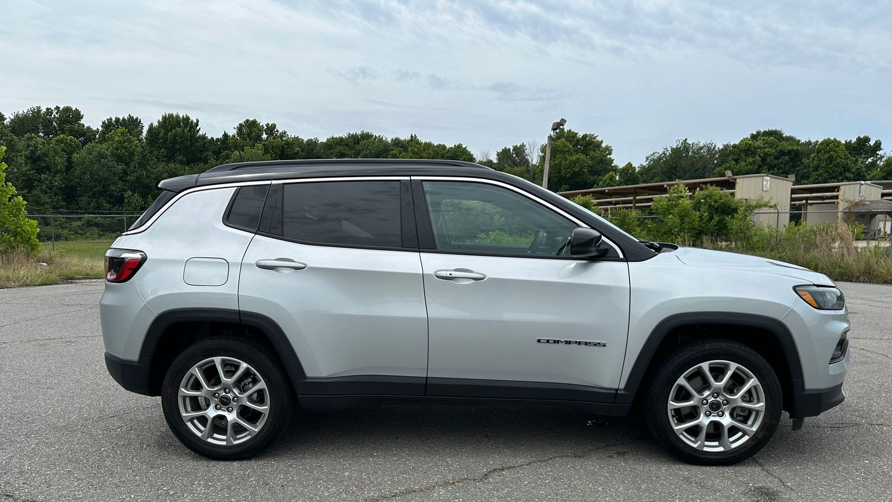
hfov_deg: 69.8
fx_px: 639
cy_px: 339
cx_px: 457
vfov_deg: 42.3
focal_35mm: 27
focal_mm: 6.86
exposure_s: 1/4545
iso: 80
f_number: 1.78
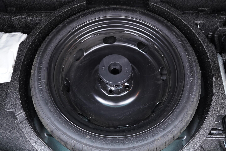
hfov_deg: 53.1
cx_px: 113
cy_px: 76
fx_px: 226
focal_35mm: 36
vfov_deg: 36.9
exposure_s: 1/40
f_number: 2.8
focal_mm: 24
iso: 1000
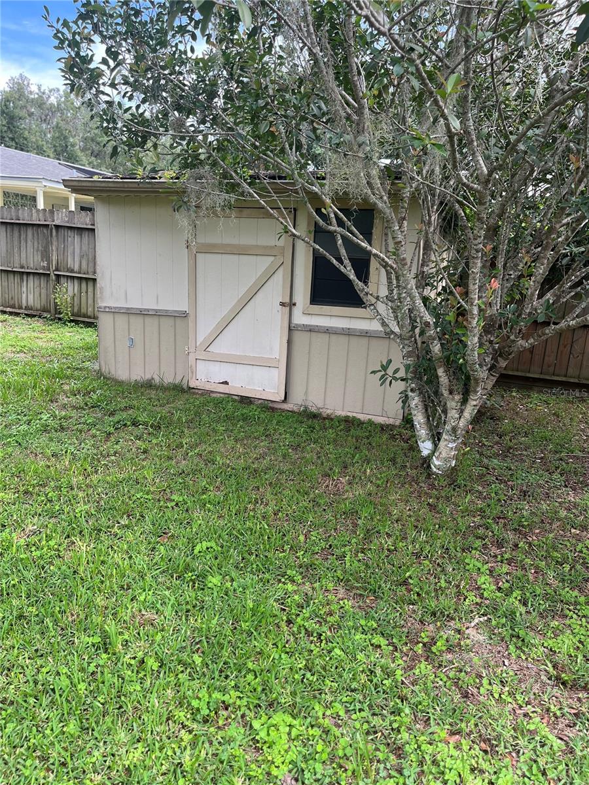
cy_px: 392
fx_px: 590
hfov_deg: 53.1
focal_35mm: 26
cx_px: 294
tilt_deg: -12.6
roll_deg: -1.5
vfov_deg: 67.3
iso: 50
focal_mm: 5.1
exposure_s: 1/375
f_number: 1.6
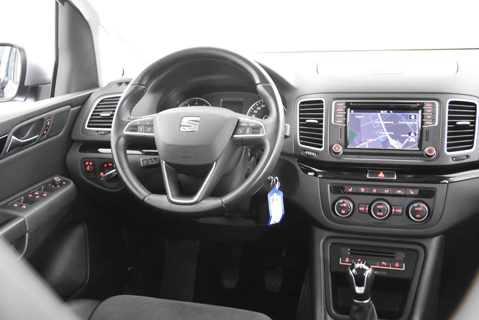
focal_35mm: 39
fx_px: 519
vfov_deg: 34.2
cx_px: 240
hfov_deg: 49.5
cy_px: 160
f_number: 3.2
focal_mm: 26
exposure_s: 1/40
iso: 11400
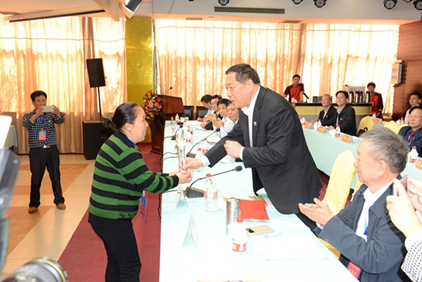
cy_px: 141
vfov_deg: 37.9
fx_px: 410
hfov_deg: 54.4
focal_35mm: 35
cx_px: 211
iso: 1400
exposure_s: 1/60
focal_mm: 35
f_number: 8
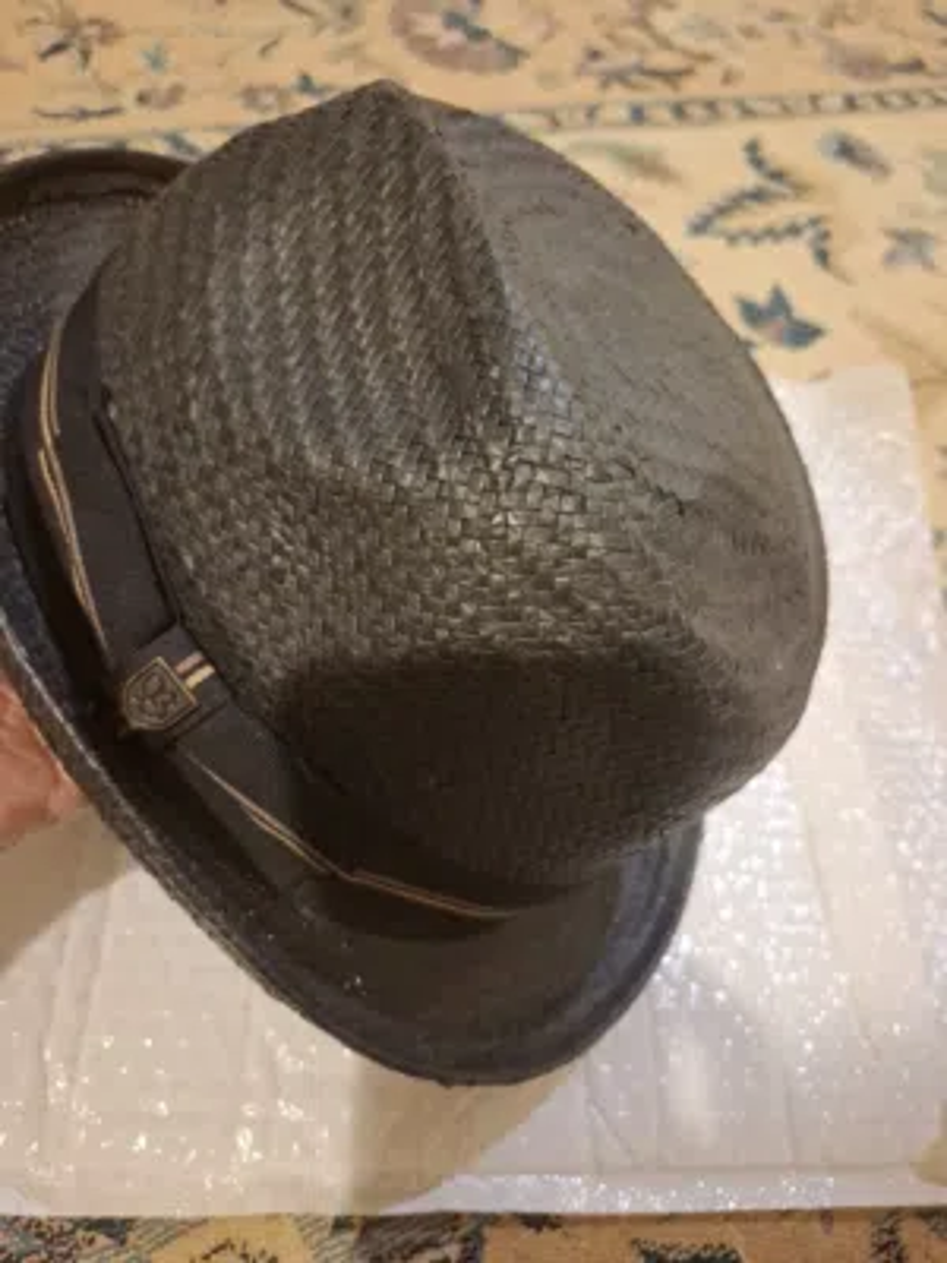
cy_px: 632
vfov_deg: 73.9
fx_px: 839
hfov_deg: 58.9
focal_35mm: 23
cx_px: 474
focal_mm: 5.54
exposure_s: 1/33
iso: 400
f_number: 1.8
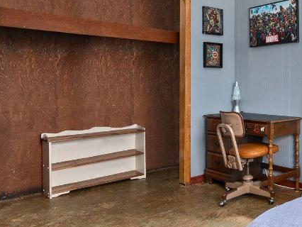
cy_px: 83
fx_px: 340
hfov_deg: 41.4
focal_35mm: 39
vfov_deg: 36.6
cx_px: 304
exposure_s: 1/6
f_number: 8
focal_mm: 10
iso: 320
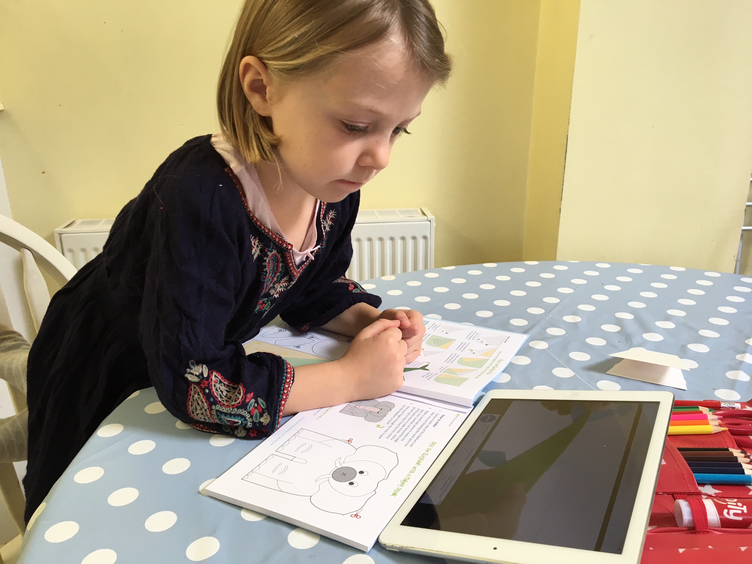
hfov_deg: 61.7
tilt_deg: -18.9
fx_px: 630
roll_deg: +0.5
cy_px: 282
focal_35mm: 29
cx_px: 376
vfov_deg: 48.2
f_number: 2.2
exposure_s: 1/33
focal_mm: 4.15
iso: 32
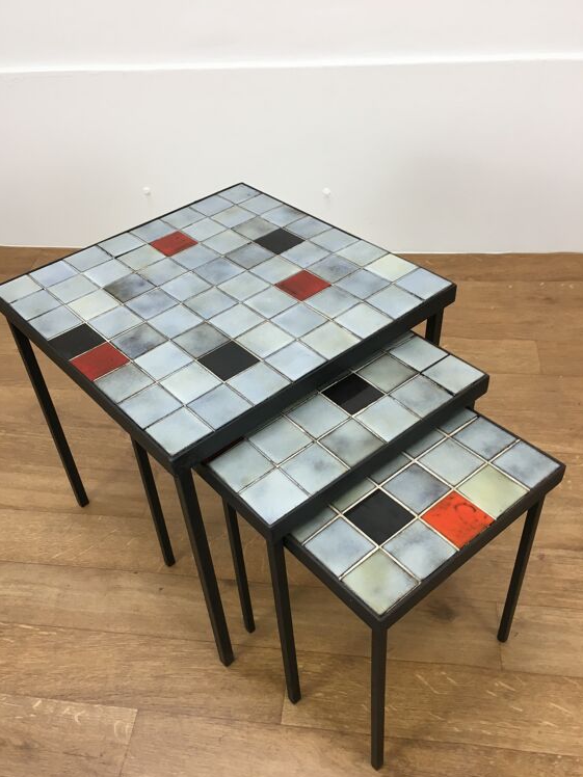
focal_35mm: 31
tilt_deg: -43.4
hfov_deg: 45.4
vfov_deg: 58.3
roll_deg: +3.9
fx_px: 696
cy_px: 407
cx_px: 276
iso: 32
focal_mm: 4.15
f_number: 2.2
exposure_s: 1/33
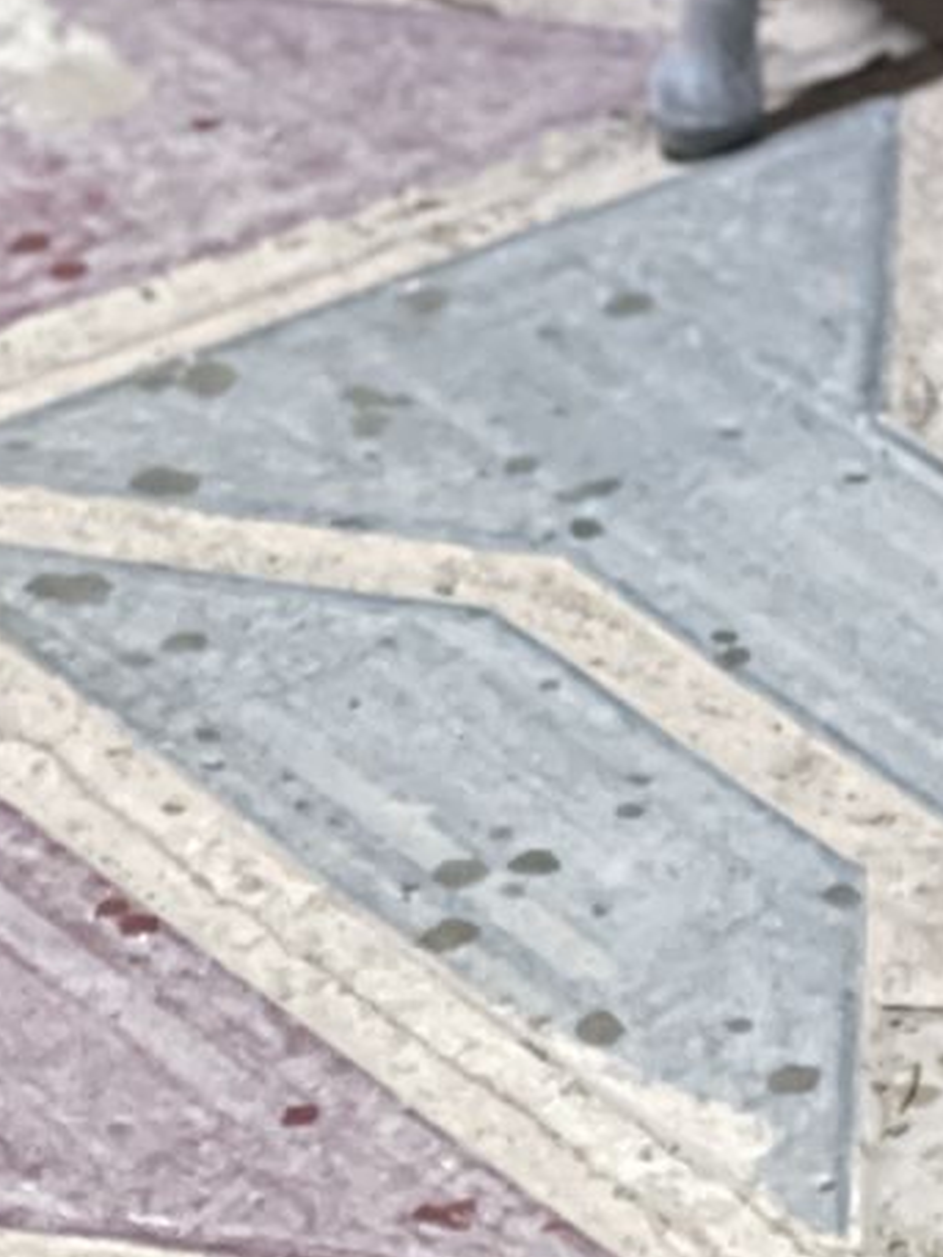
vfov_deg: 6.7
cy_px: -1455
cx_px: 1996
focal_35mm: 283
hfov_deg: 5.1
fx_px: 10279
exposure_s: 1/20
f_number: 2.2
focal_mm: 7.5
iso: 320
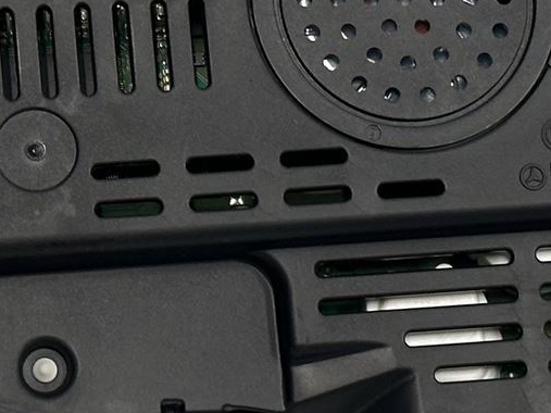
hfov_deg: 10.2
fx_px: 3087
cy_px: 186
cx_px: 88
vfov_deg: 7.7
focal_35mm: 194
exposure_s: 1/50
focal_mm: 6.86
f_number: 1.78
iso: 100
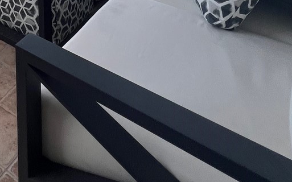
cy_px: -166
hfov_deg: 38.9
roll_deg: +1.3
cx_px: -22
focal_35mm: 43
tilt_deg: -4.2
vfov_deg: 19.6
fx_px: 342
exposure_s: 1/555
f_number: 1.8
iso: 32
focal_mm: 1.57
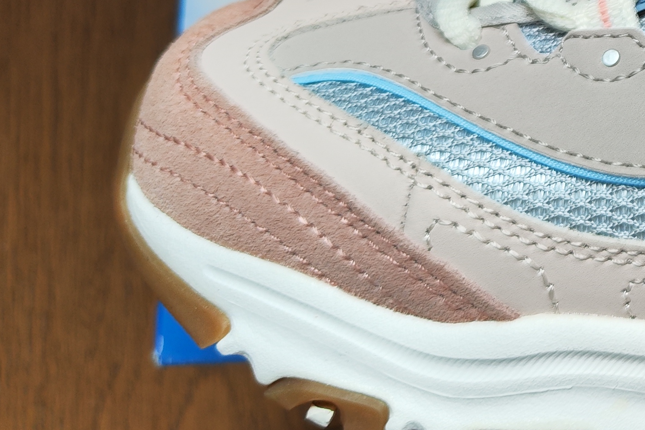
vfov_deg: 17.5
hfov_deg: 23.7
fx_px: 1290
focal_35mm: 72
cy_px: -155
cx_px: 900
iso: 50
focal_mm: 6.92
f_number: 1.9
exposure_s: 1/140
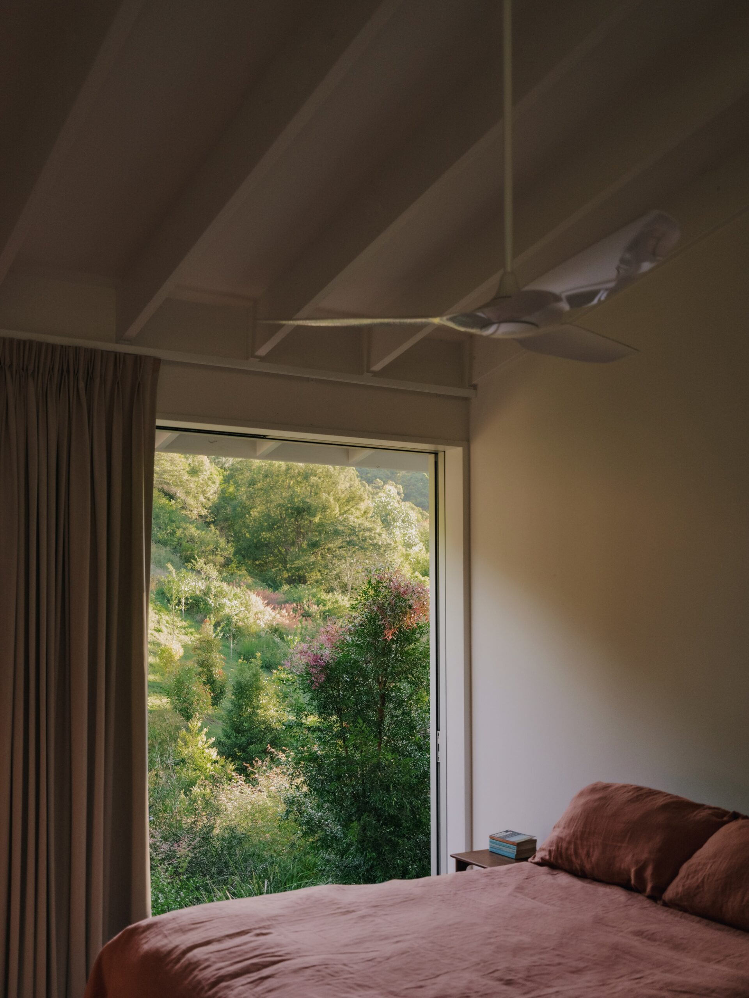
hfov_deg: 39.7
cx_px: 374
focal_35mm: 36
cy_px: 499
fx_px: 1039
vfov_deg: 51.4
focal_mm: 44.9
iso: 2000
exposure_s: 1/250
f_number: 5
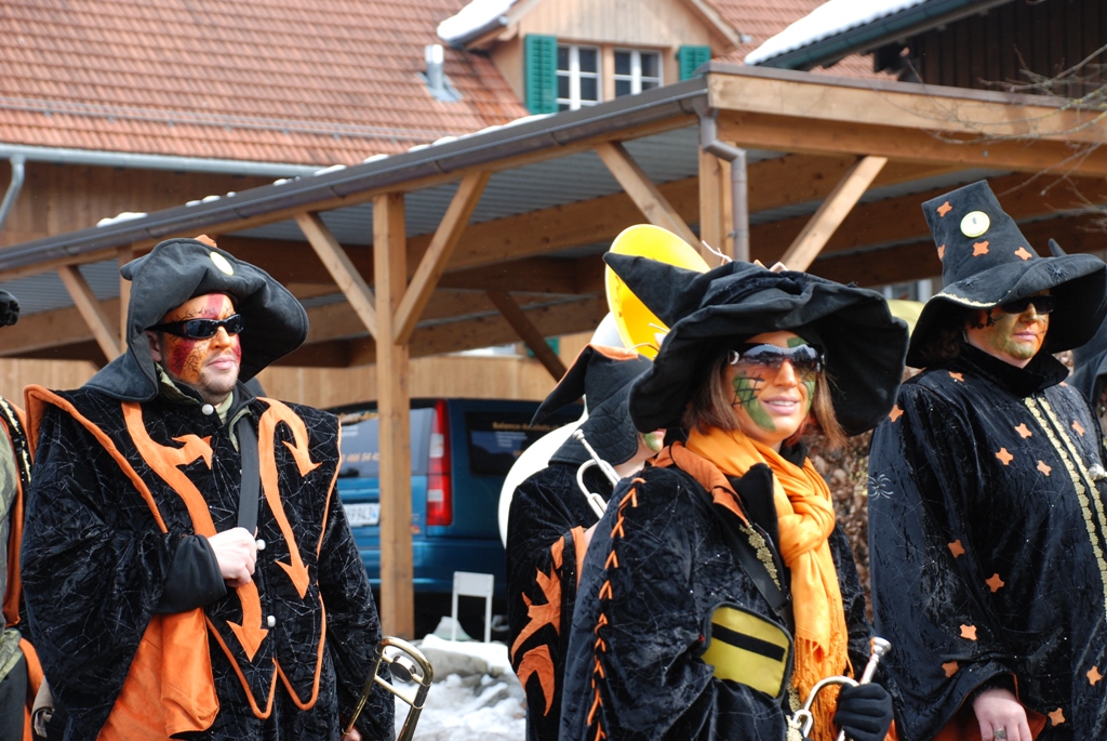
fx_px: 2863
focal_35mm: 93
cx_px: 554
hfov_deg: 21.9
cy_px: 370
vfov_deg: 14.7
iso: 200
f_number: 5.3
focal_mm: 62
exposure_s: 1/200
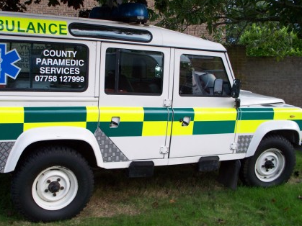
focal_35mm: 44
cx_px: 123
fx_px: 384
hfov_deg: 42.8
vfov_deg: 32.8
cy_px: 104
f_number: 2.8
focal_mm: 7.54
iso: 125
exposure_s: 1/60
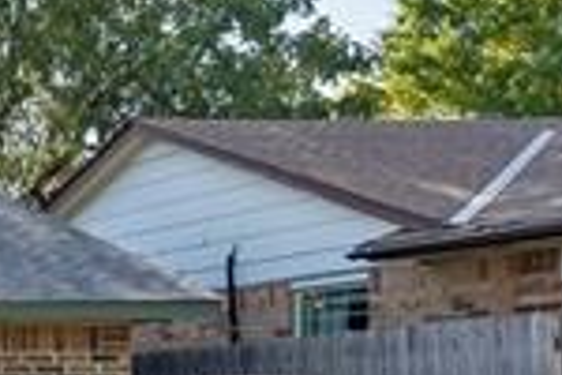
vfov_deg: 12.3
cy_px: 416
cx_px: -879
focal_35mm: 109
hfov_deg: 12.9
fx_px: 1701
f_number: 8
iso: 200
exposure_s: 1/320
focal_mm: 16
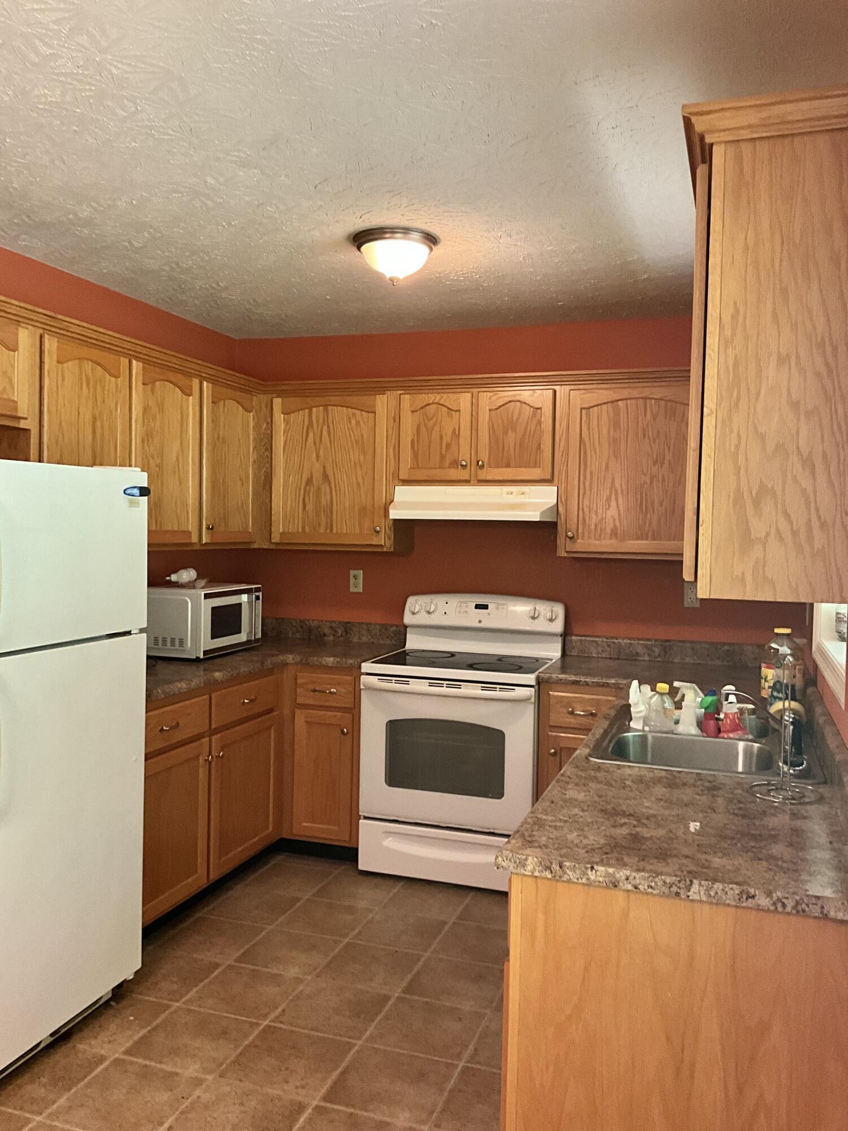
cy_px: 566
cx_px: 424
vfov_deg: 61.7
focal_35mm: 29
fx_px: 947
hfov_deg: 48.2
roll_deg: -1.8
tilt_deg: -2.6
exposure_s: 1/60
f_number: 1.8
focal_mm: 3
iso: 160
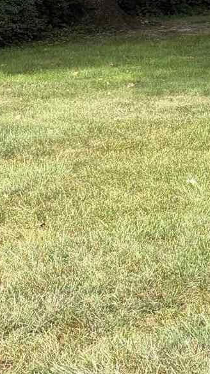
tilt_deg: -8.2
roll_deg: +0.0
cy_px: 128
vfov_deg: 19.1
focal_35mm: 112
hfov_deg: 9.5
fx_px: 1109
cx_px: 515
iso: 50
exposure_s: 1/861
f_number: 1.6
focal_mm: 5.96
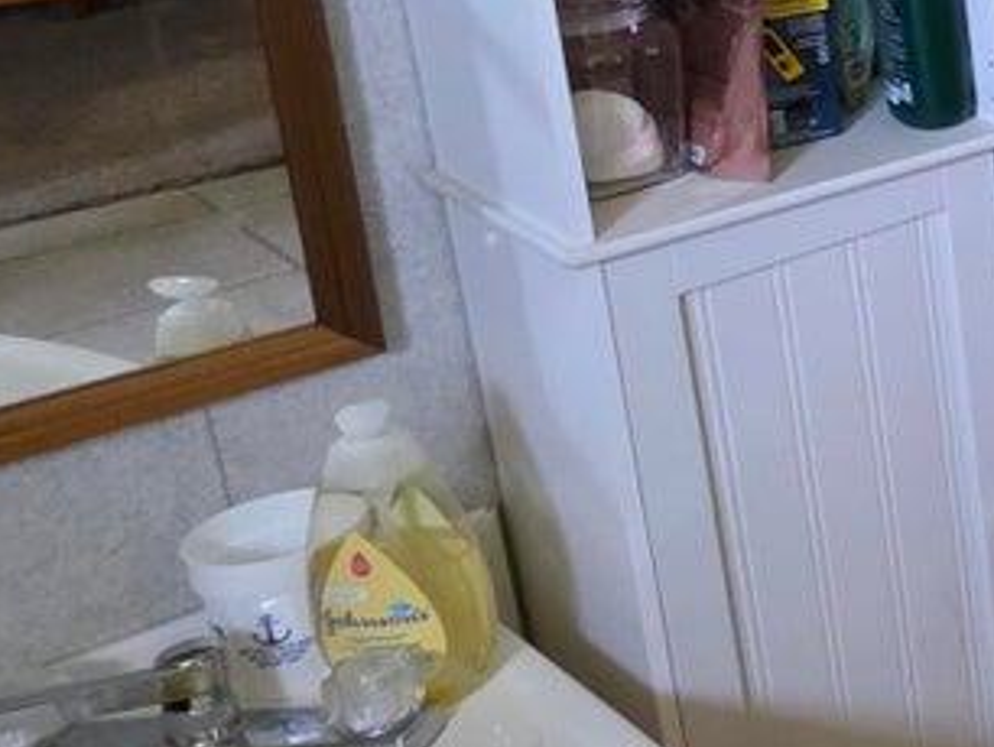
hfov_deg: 18.2
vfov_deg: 24.1
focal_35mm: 58
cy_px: -6
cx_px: 2081
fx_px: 1667
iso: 500
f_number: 1.9
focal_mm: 2.2
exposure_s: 1/51
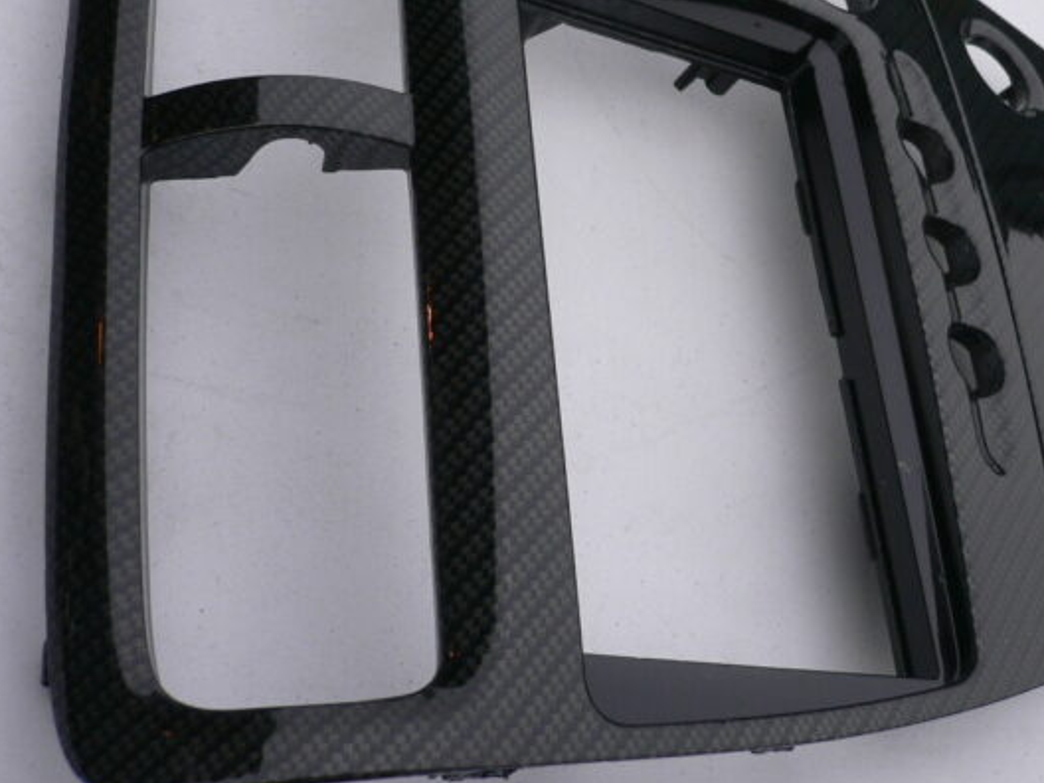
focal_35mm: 53
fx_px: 1598
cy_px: 245
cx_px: 672
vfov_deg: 27.3
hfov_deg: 35.9
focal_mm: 5.8
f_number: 2.8
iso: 80
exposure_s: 1/125
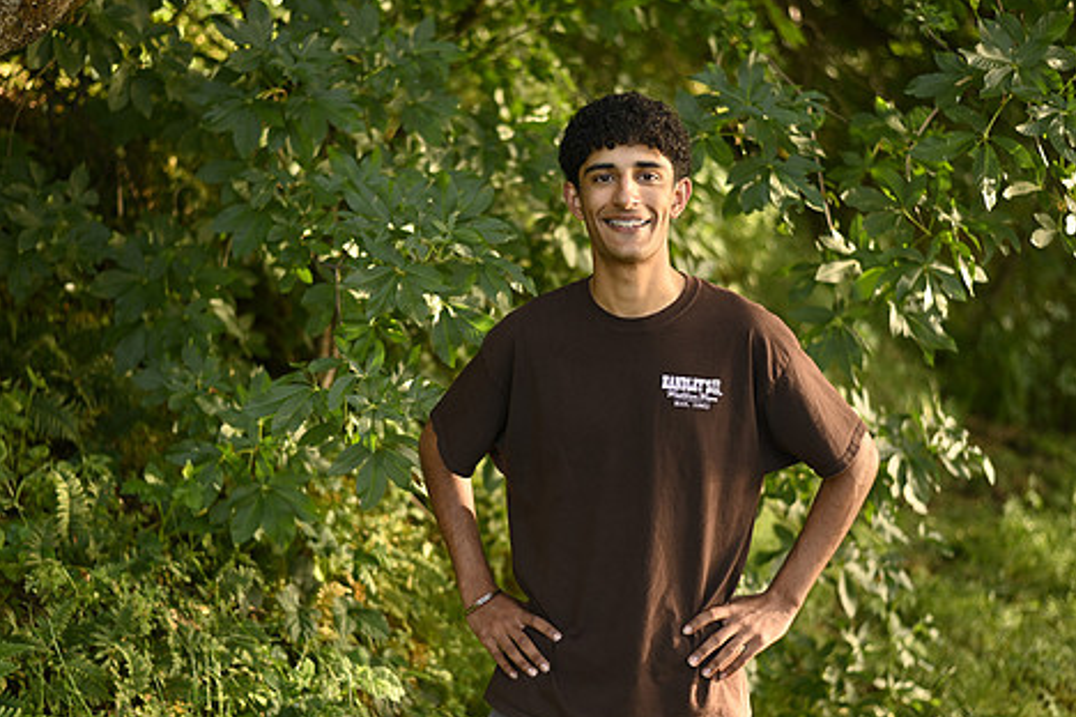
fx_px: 1853
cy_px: 417
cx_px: 554
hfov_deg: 32.4
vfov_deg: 21.9
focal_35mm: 62
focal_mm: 50
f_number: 2.2
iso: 125
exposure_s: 1/250
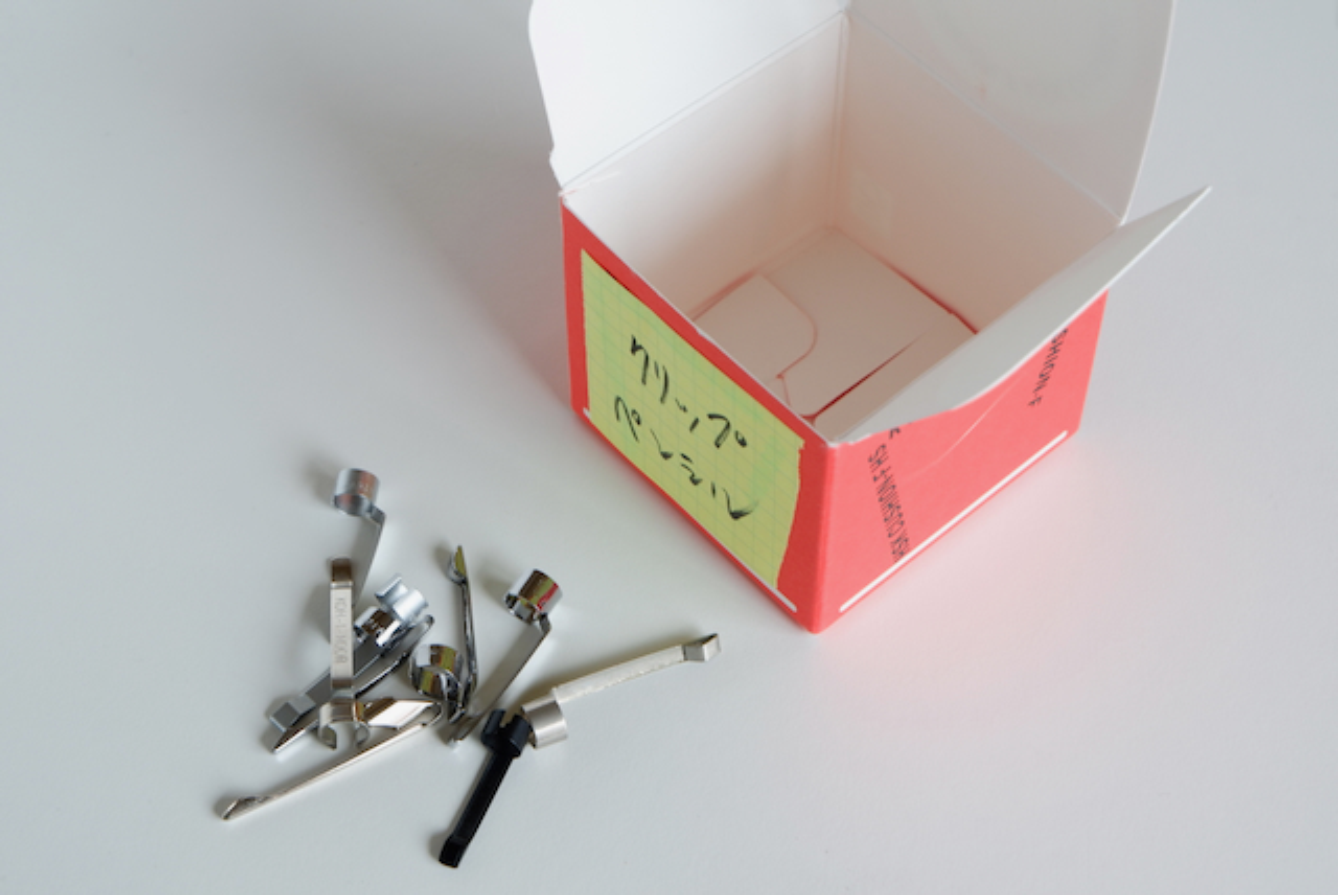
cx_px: 669
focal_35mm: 69
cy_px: 448
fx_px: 2567
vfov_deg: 19.8
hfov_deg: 29.2
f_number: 9
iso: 200
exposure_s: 1/30
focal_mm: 46.7
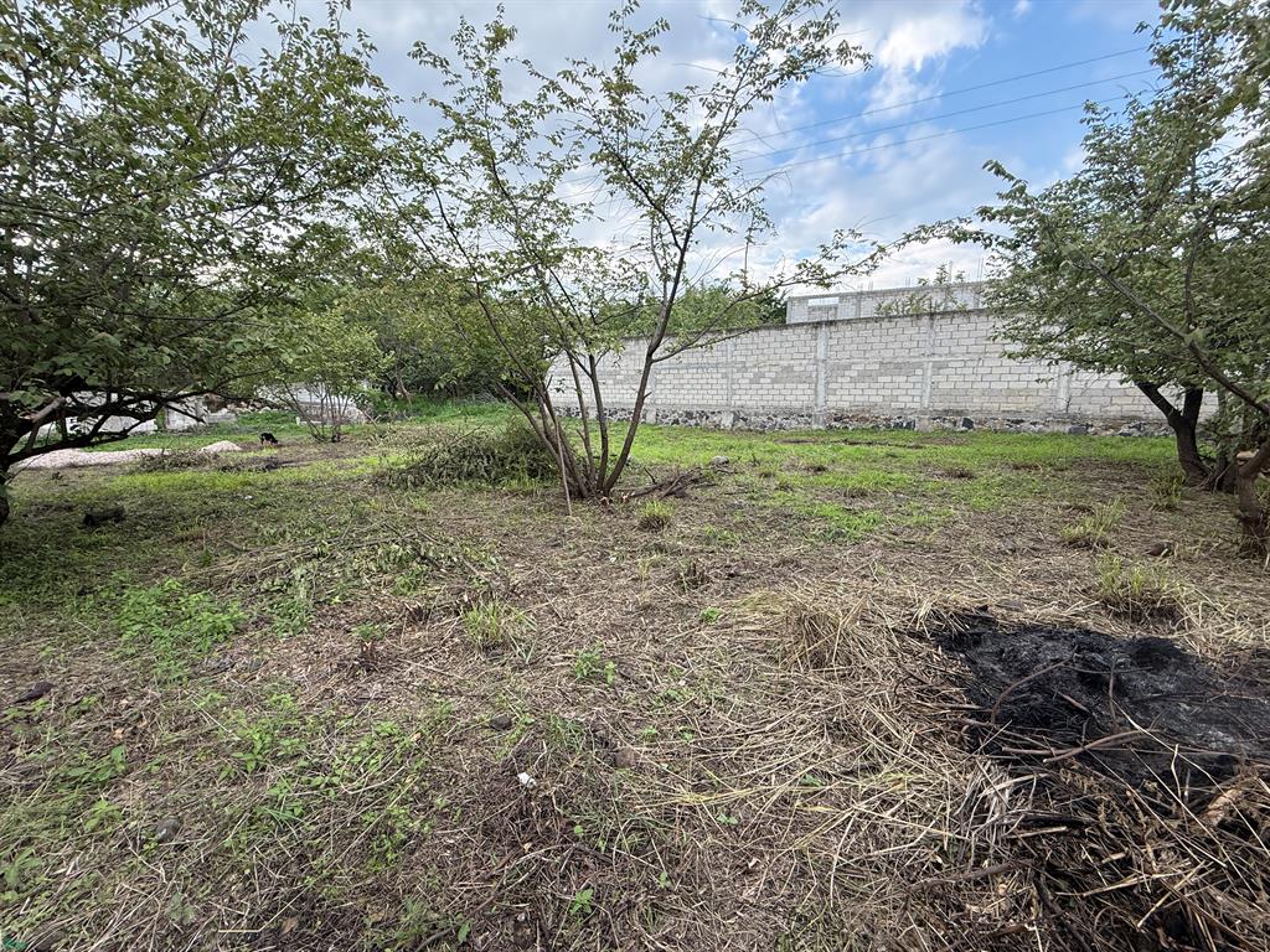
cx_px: 635
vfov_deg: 85.7
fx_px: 514
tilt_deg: -8.3
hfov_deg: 102.1
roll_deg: -1.2
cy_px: 476
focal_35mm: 14
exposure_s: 1/203
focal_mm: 2.22
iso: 64
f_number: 2.2
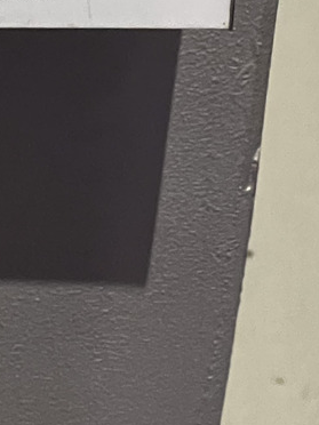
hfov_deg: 4.4
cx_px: -319
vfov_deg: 5.9
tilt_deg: -42.1
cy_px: -382
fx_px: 4067
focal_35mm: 331
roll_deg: +0.0
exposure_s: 1/60
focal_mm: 9
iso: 500
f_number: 2.8
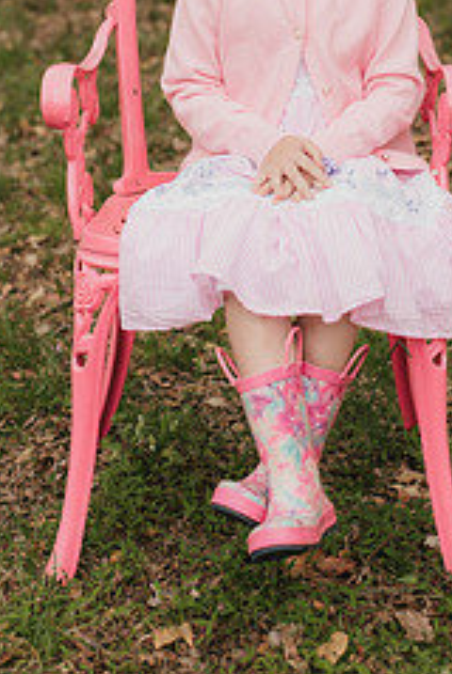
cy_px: 82
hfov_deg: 14.6
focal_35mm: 94
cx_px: 294
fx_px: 1765
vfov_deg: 21.2
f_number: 2.8
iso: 100
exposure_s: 1/250
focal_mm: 50
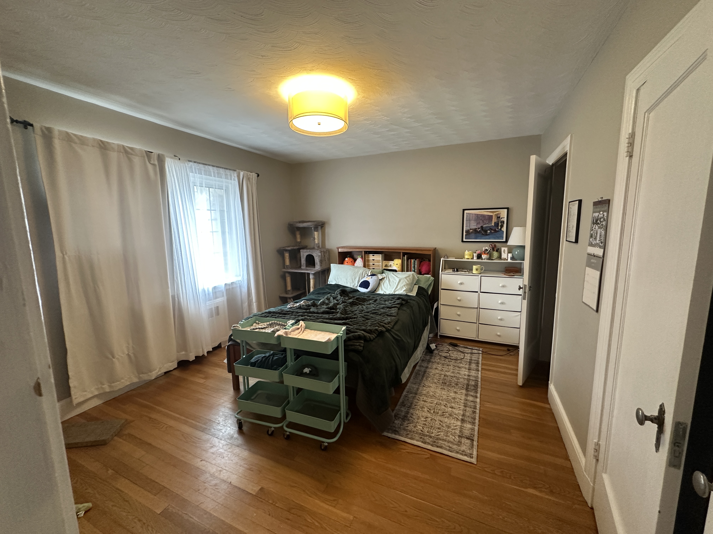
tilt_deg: -8.4
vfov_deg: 85.7
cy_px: 267
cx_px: 356
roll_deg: +0.5
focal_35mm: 14
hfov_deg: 102.1
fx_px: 288
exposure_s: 1/60
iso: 320
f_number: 2.2
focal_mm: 2.22
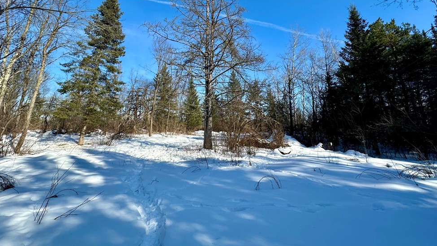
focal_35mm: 16
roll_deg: -0.8
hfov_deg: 99.4
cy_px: 89
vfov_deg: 65.8
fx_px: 185
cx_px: 215
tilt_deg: +11.9
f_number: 2.2
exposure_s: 1/1689
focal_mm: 2.22
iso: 50
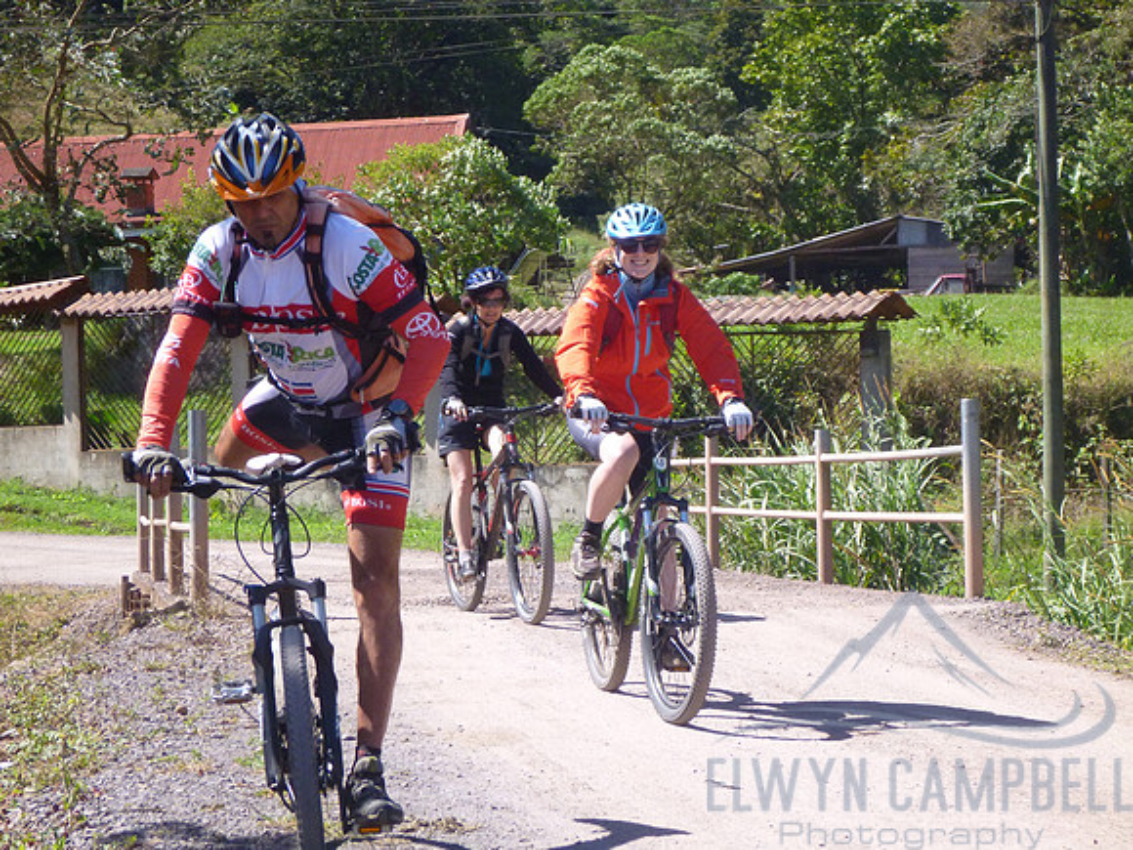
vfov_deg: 15.9
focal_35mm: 93
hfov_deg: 21.1
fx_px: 3044
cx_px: 566
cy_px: 425
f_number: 5.7
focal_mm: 16.6
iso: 320
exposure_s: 1/400
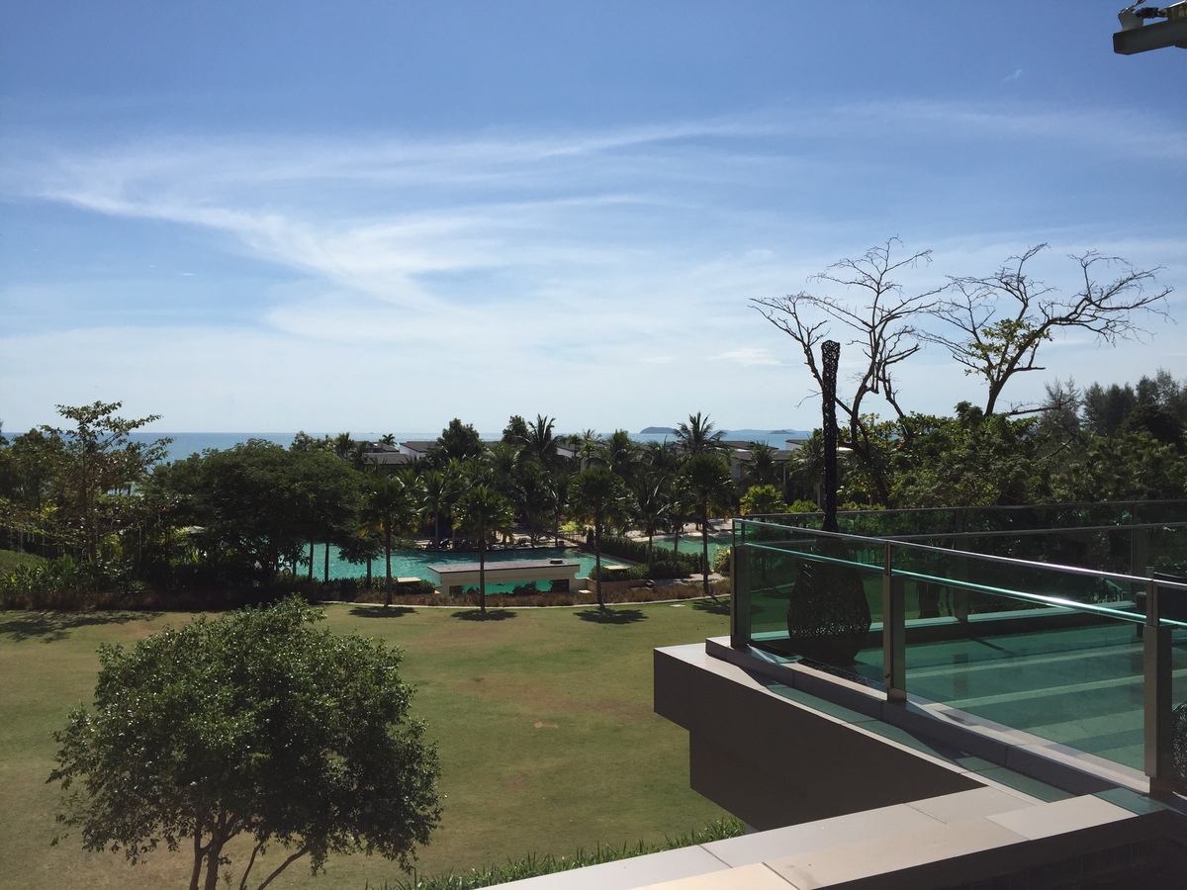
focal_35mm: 29
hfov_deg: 61.7
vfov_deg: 48.2
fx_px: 994
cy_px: 445
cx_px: 594
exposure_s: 1/4950
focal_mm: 4.15
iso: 32
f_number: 2.2
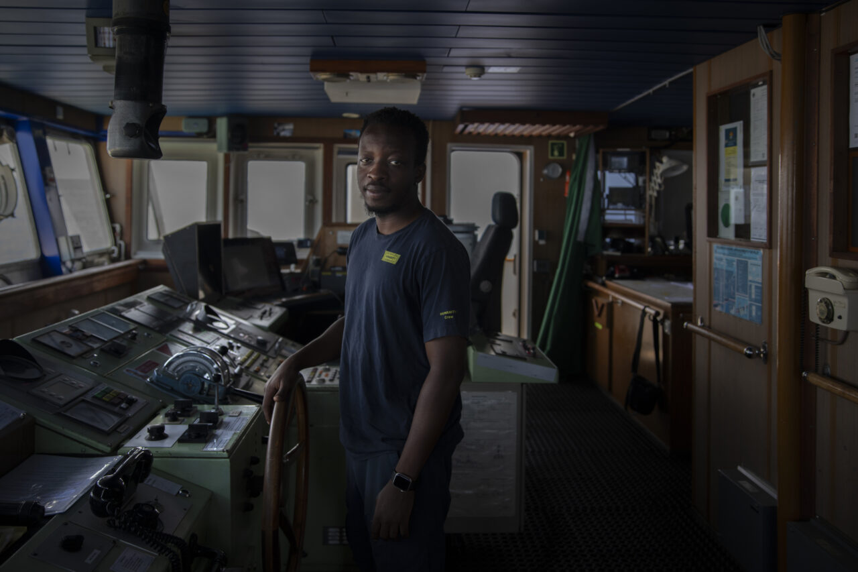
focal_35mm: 29
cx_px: 429
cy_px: 286
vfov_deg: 45.0
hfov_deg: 63.7
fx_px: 691
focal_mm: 29
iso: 320
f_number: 2.8
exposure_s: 1/400
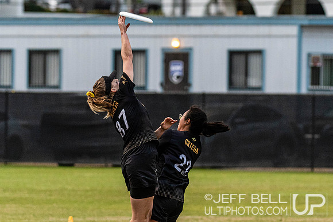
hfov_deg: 4.1
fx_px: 4645
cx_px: 187
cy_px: 78
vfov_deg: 2.7
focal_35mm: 502
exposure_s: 1/1000
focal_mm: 210
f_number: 4
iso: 1250
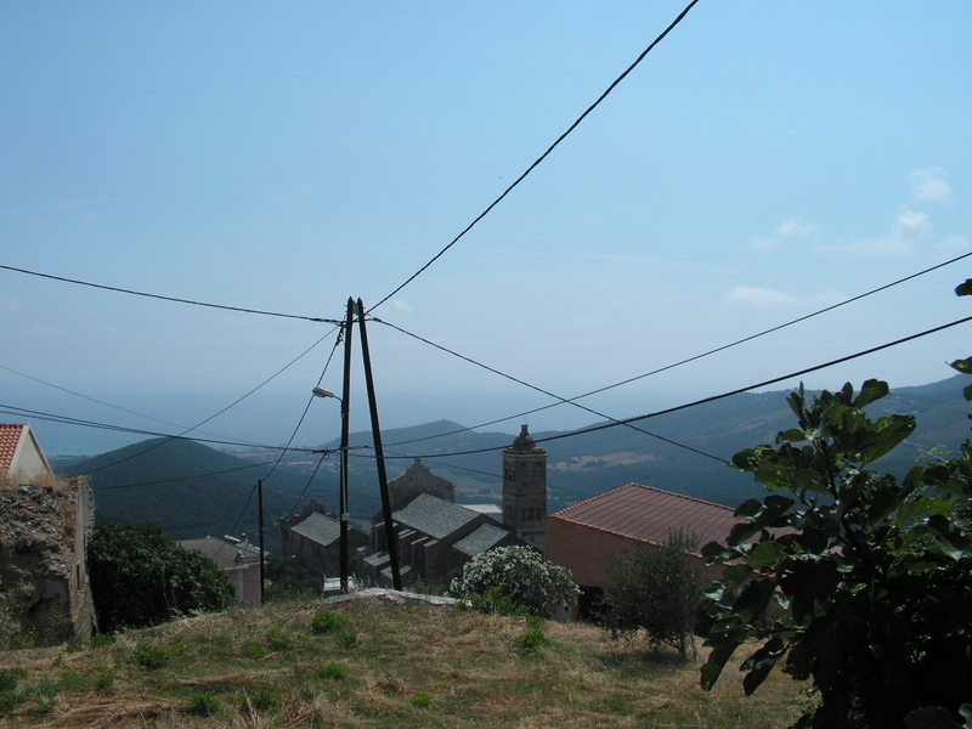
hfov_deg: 51.4
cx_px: 486
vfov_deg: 39.7
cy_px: 364
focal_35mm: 36
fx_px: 1011
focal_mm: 6
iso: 50
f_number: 4.8
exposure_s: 1/800
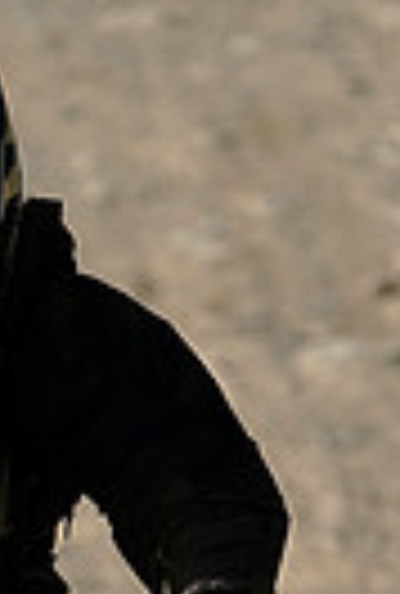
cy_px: 850
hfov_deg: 0.7
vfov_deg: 1.0
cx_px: -92
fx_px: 33733
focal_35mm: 2040
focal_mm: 600
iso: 200
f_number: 4
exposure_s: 1/2000
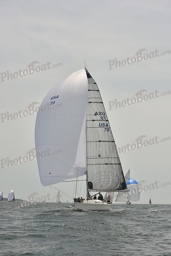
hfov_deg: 19.5
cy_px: 128
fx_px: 498
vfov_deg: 28.8
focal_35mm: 70
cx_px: 86
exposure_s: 1/1000
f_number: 14
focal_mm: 70
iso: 400
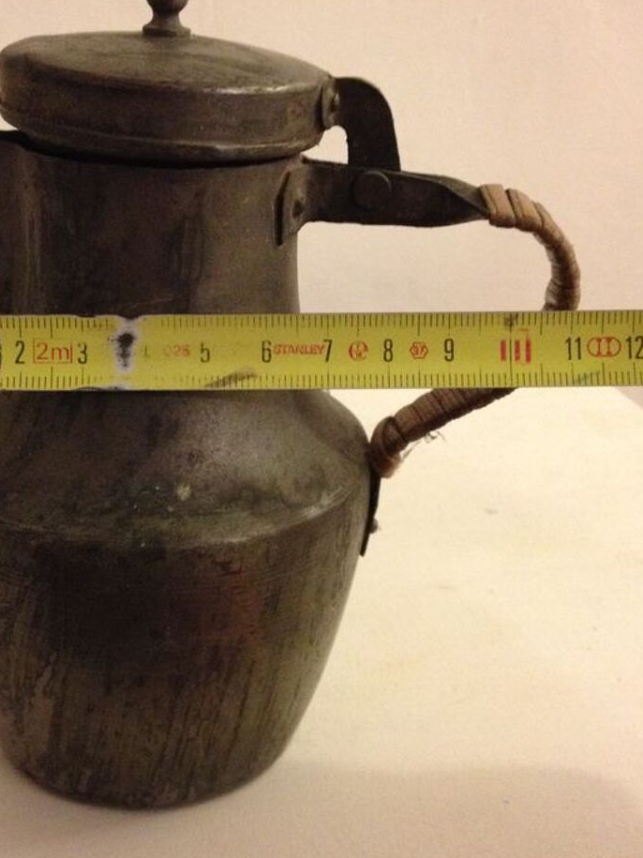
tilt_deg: -23.0
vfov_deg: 37.5
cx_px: 277
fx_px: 1263
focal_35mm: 51
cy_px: 448
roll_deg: -2.7
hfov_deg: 28.5
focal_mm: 4.28
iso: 400
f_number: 2.4
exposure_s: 1/15
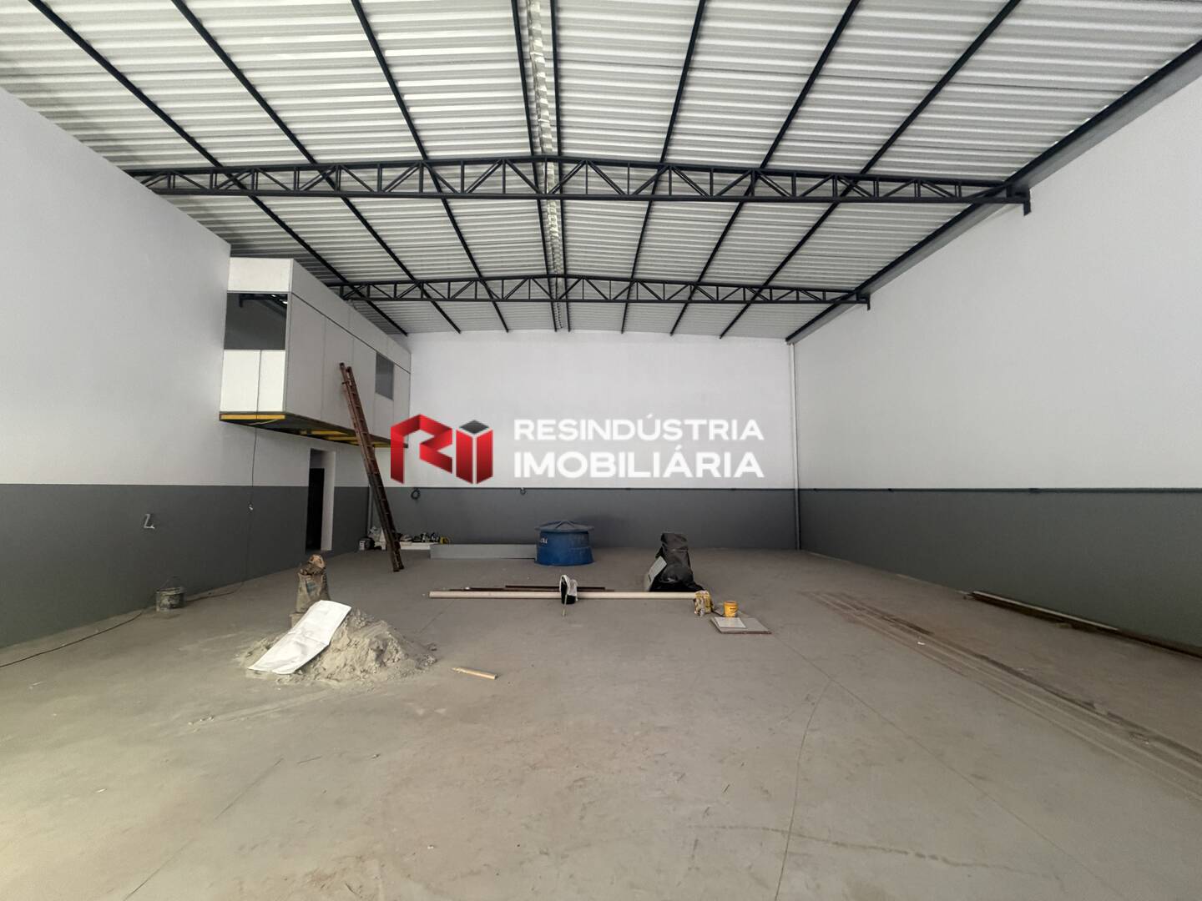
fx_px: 486
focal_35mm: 14
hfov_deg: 102.1
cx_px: 601
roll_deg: +0.2
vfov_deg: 85.7
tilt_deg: +3.8
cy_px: 450
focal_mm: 2.22
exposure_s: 1/60
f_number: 2.2
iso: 400
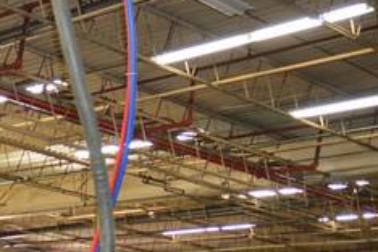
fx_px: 945
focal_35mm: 90
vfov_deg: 14.4
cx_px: -199
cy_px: 358
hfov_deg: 19.5
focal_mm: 18
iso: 720
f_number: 3.5
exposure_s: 1/60
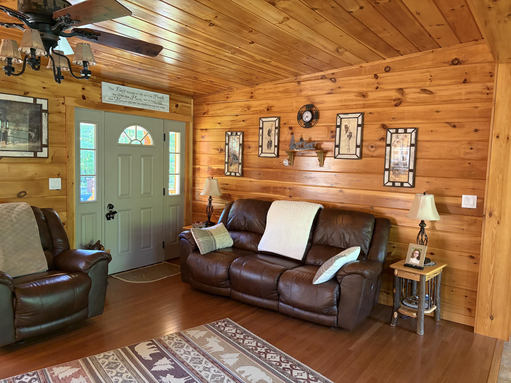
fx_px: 384
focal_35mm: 26
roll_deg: -1.8
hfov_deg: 67.3
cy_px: 192
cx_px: 256
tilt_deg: -4.4
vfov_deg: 53.1
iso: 400
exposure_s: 1/60
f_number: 1.6
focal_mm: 5.96
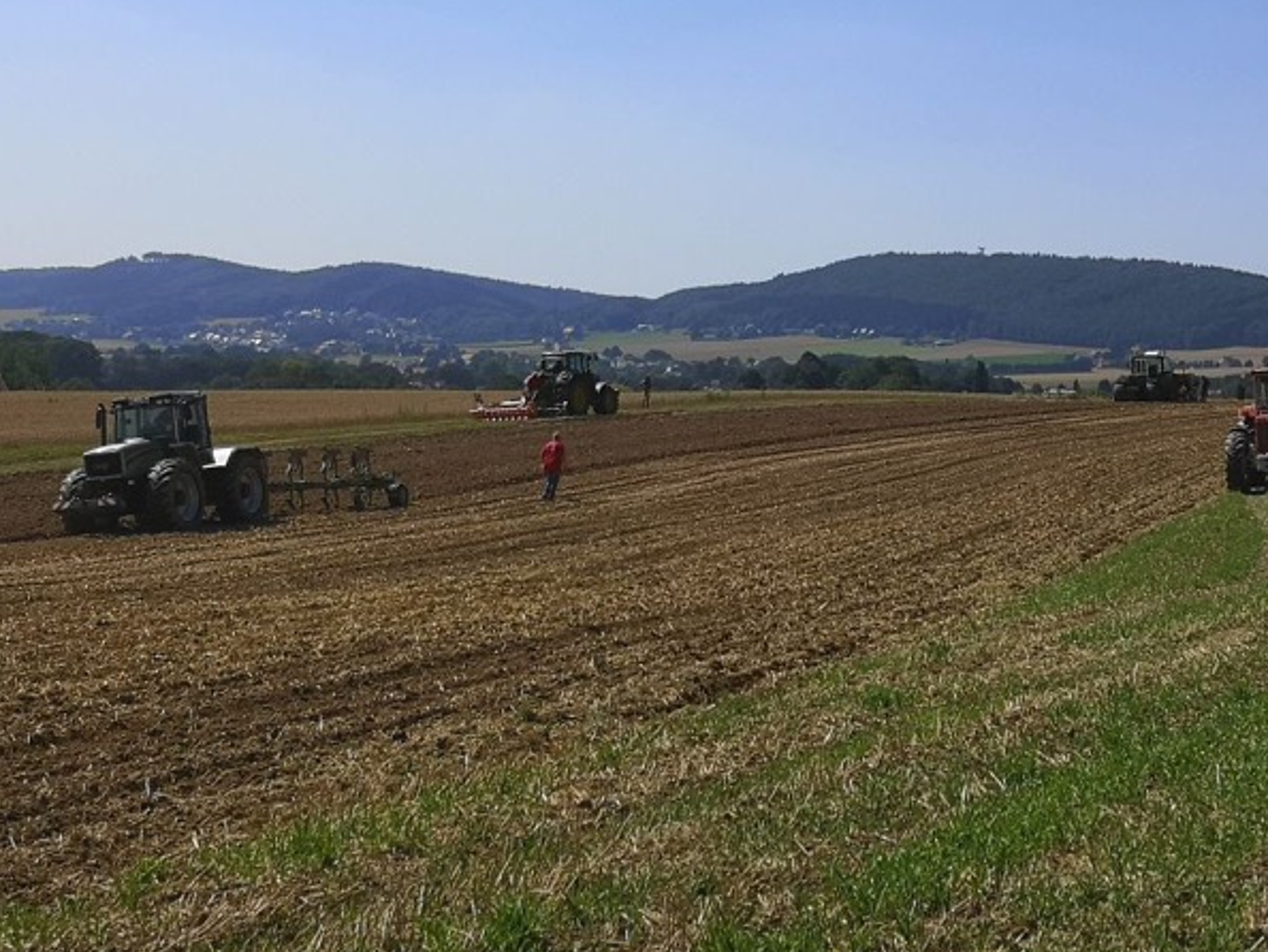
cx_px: 766
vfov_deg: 21.0
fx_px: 2565
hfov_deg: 27.7
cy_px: 352
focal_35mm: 70
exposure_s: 1/3906
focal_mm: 5.58
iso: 50
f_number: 1.8
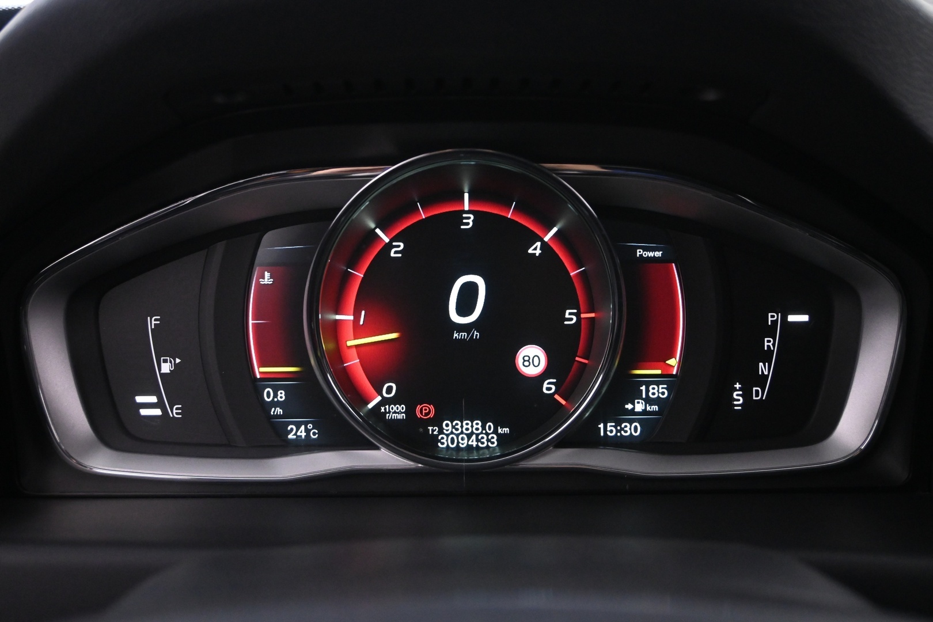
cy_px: 311
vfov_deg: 32.4
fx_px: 1069
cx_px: 466
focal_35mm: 41
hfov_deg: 47.2
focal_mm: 27.5
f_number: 4.5
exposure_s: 1/20
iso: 3200
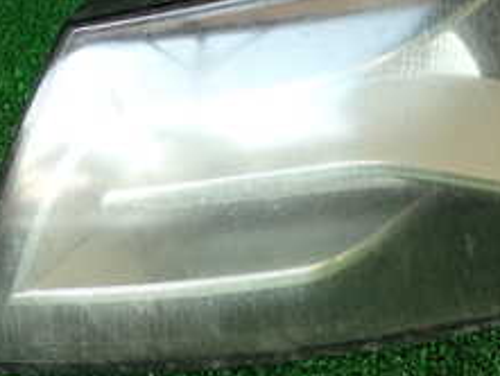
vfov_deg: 16.6
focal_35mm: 87
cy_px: -18
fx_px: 1257
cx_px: 554
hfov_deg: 21.3
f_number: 2.4
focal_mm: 5.79
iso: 125
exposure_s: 1/60
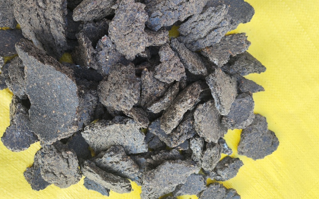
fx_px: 226
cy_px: 79
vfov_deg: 47.3
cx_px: 157
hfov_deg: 70.4
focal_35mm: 26
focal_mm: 6.92
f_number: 1.9
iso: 50
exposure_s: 1/339
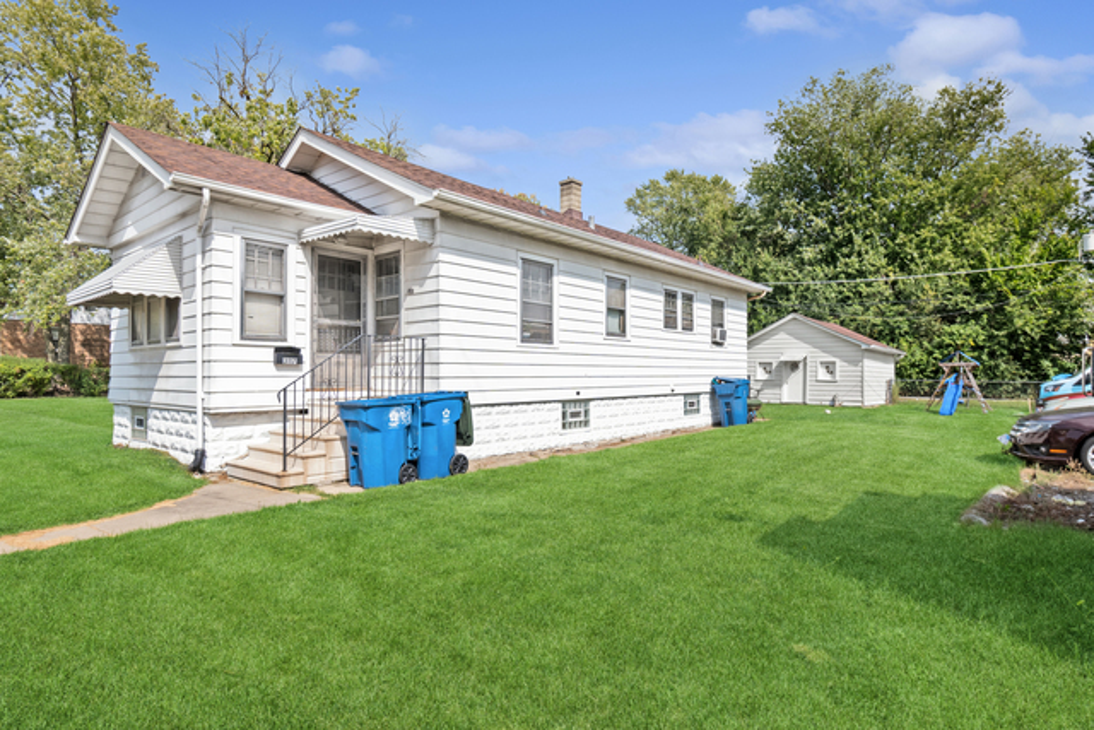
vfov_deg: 63.2
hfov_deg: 85.4
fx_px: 593
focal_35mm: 20
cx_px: 547
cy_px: 365
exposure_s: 1/125
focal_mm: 13
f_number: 8
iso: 400
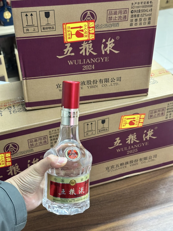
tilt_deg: -34.8
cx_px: 86
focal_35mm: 48
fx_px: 320
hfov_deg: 30.3
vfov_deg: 39.7
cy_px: 116
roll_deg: +2.0
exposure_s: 1/50
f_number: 1.78
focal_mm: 6.86
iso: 250
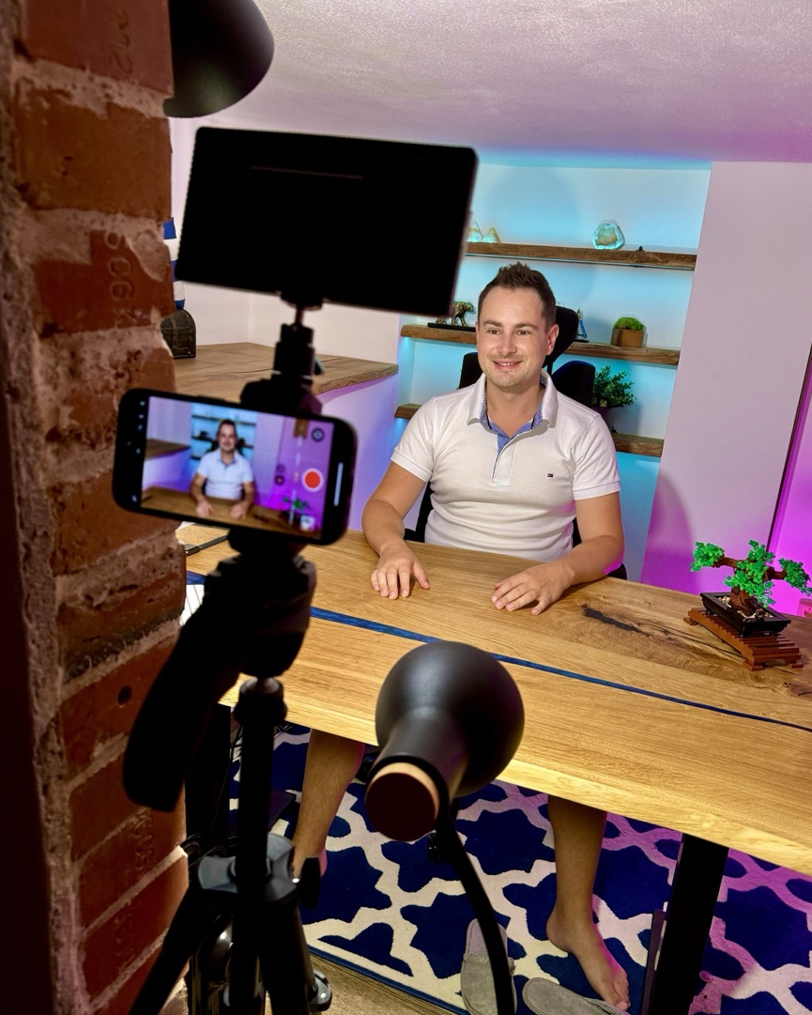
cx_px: 421
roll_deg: -4.7
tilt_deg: -16.7
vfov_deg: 66.0
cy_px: 525
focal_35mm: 26
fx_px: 781
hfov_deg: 54.9
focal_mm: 6.76
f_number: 1.78
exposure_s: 1/59
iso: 250
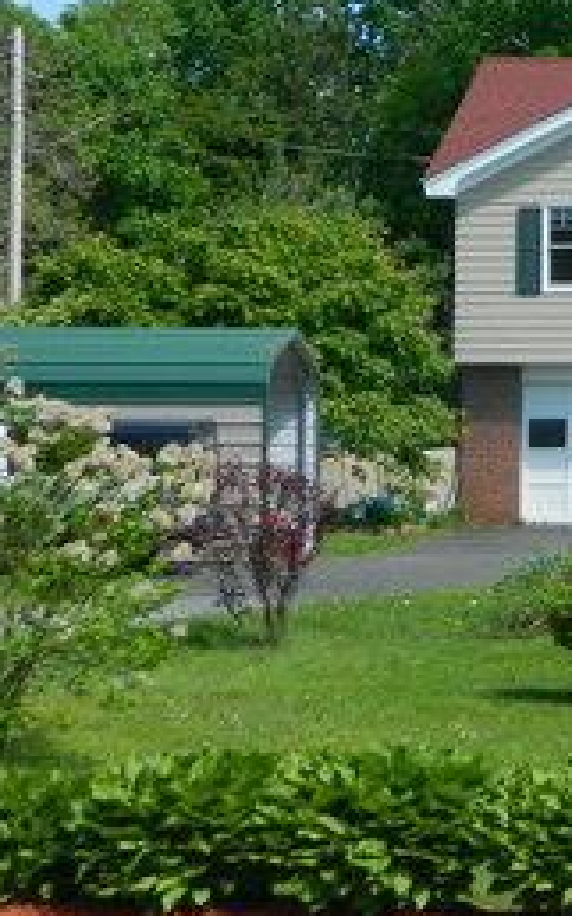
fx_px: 3371
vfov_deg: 15.4
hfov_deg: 9.4
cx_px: 870
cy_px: 284
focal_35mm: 135
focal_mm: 7.3
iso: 80
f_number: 3.5
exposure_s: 1/500
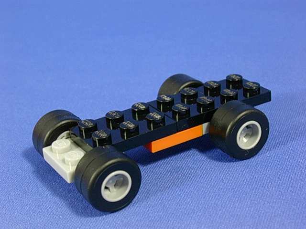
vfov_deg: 19.6
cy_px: 114
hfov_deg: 26.0
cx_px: 153
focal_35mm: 75
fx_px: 663
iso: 70
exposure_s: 1/4.6
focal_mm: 11.3
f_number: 3.8
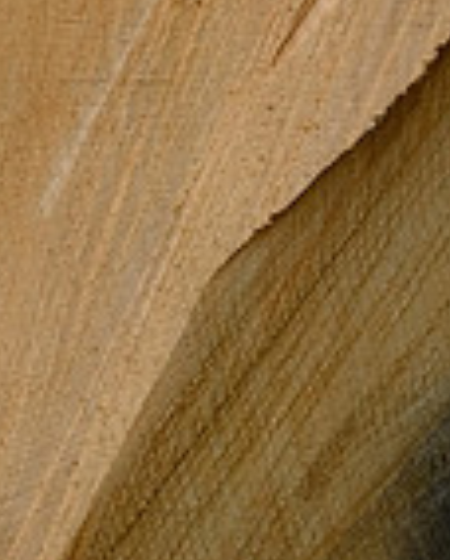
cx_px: 142
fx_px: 3555
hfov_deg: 7.2
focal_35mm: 214
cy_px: -195
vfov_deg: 8.9
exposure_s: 1/50
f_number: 11
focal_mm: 37.4
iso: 400
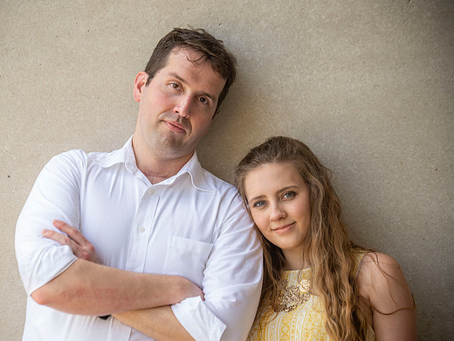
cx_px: 183
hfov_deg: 13.0
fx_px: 1994
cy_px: 185
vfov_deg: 9.8
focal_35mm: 152
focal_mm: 122
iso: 250
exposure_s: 1/250
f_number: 5
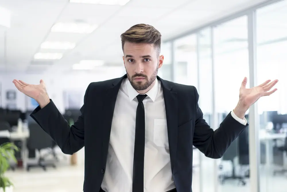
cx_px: 144
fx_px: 399
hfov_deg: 39.6
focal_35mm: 50
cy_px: 96
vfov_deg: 27.0
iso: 125
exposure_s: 1/250
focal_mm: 50
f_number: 1.8
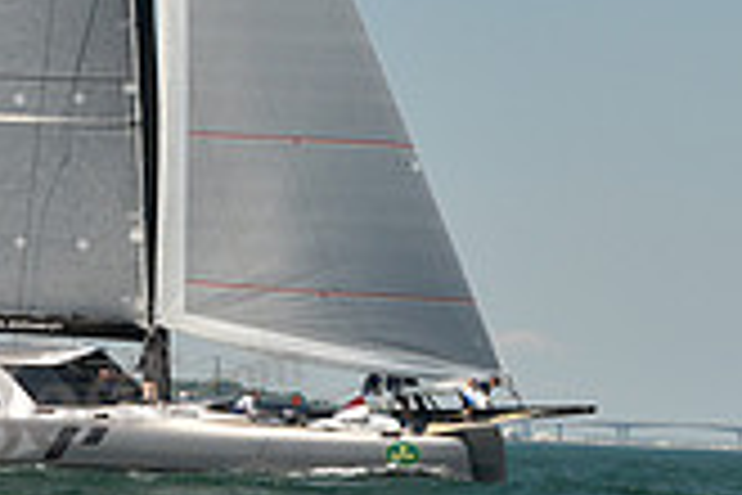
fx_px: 7378
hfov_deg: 5.8
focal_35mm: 358
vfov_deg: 3.8
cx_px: 540
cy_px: 133
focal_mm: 102
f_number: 4.5
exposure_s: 1/1250
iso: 320
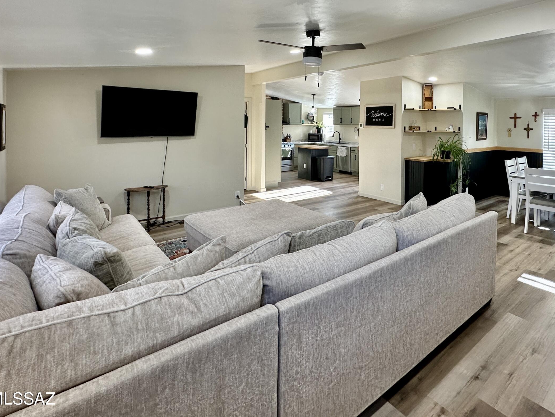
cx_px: 330
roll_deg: +0.0
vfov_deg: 63.7
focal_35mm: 20
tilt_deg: -0.2
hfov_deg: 80.9
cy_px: 128
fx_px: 321
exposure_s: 1/120
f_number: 2.2
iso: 200
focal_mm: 2.22
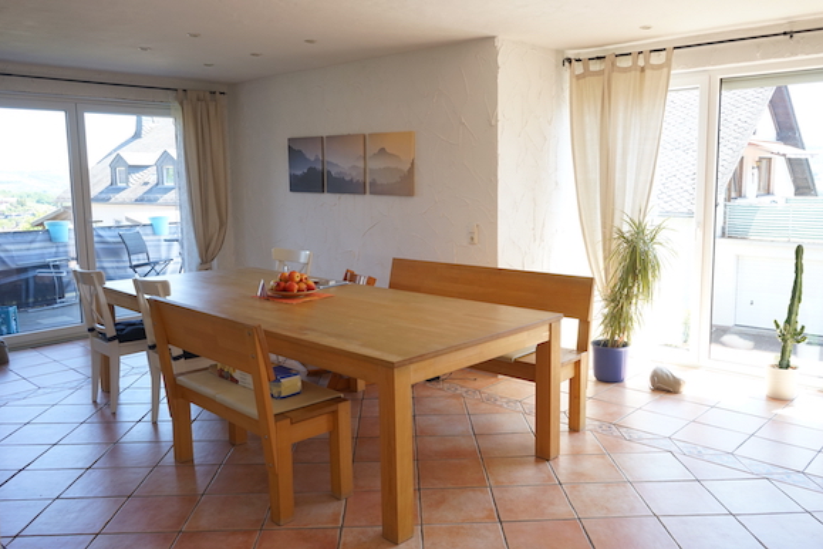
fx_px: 663
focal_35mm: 29
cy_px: 267
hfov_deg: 63.6
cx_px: 424
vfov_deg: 45.0
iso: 500
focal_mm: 28
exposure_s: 1/50
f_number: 9
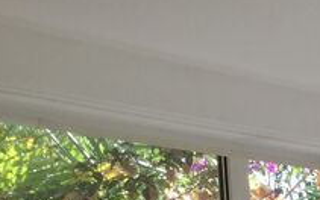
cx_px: 675
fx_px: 1361
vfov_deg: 7.6
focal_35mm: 156
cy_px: 559
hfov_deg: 11.8
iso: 25
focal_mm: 3.3
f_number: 2.4
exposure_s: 1/110
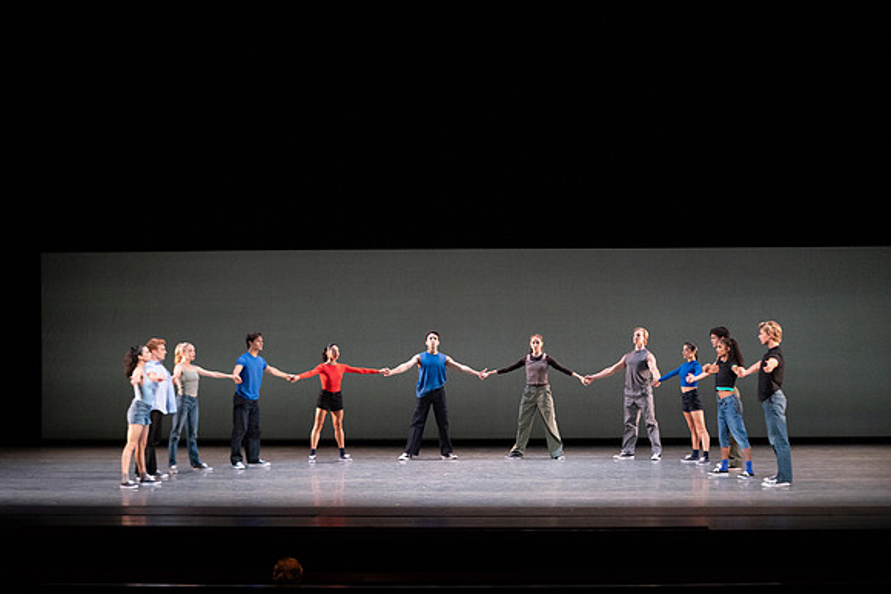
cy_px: 297
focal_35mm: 84
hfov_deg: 24.2
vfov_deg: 16.3
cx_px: 446
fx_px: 2079
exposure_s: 1/400
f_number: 5
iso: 8000
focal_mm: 84
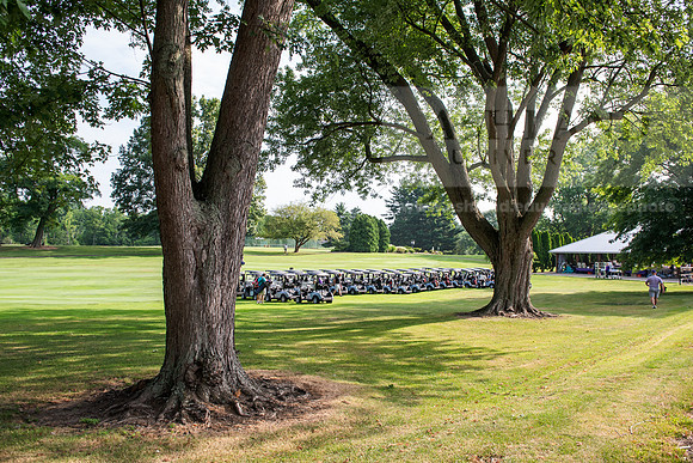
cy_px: 232
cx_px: 346
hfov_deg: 67.4
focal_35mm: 27
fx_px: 520
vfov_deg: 48.0
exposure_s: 1/250
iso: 200
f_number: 5.6
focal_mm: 27
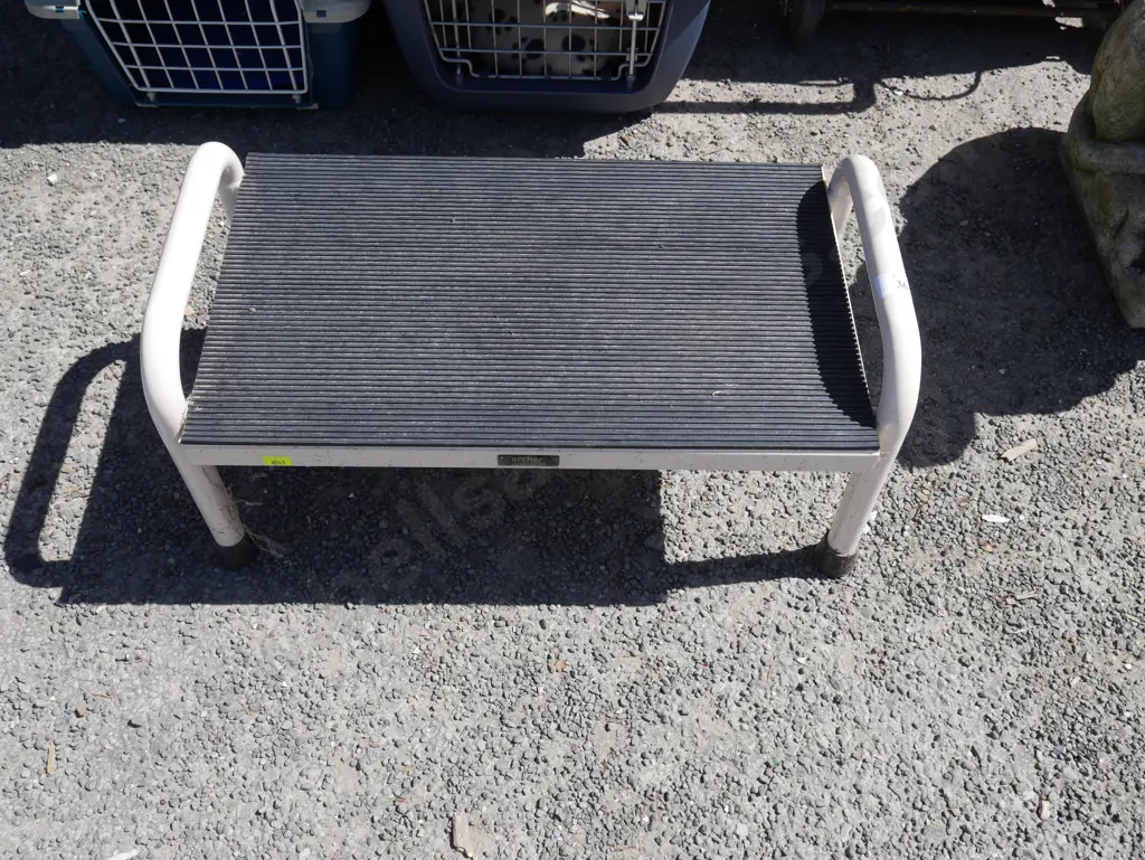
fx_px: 1059
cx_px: 572
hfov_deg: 56.8
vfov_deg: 44.2
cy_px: 430
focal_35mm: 32
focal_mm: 16
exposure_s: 1/500
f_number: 6.3
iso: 200
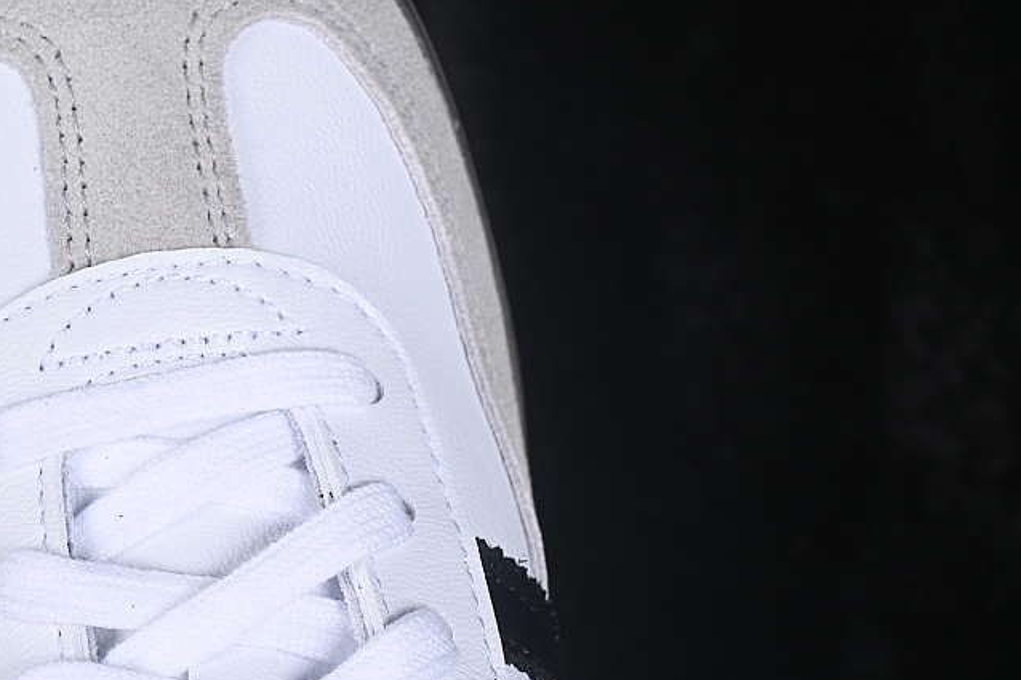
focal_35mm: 127
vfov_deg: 10.8
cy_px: 357
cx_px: 168
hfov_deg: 16.0
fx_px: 3601
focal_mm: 50
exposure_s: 1/80
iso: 160
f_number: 7.1
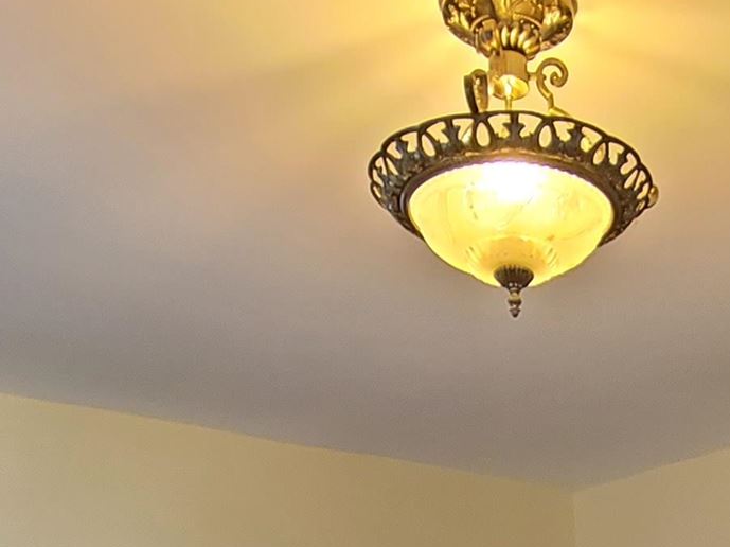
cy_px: 1077
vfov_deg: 17.9
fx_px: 1222
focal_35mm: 58
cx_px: 627
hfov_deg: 32.0
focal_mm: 2.2
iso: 400
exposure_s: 1/60
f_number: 2.2
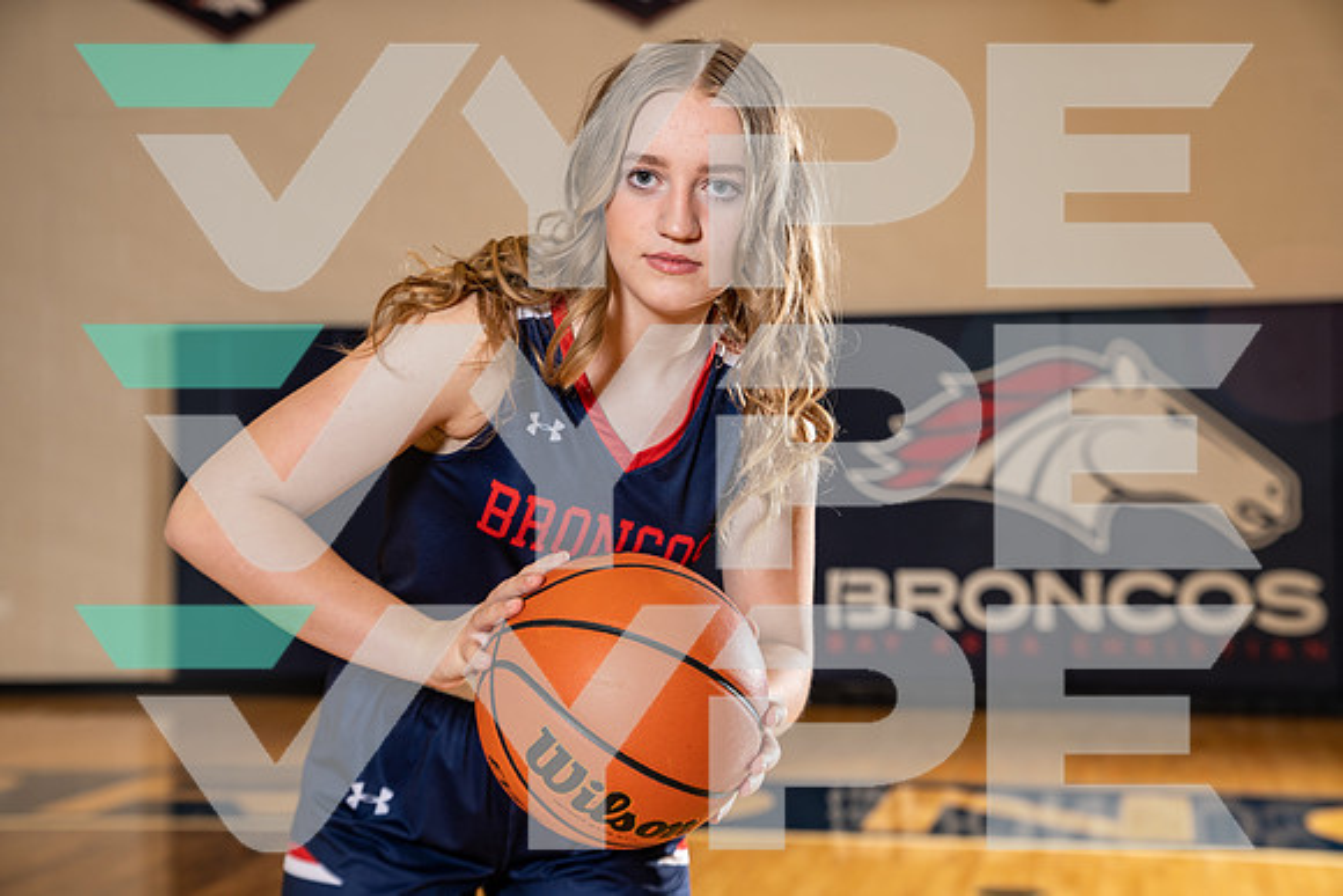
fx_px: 2239
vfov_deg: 22.6
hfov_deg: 33.4
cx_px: 672
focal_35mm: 60
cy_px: 448
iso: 400
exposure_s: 1/250
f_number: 4.5
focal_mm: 60
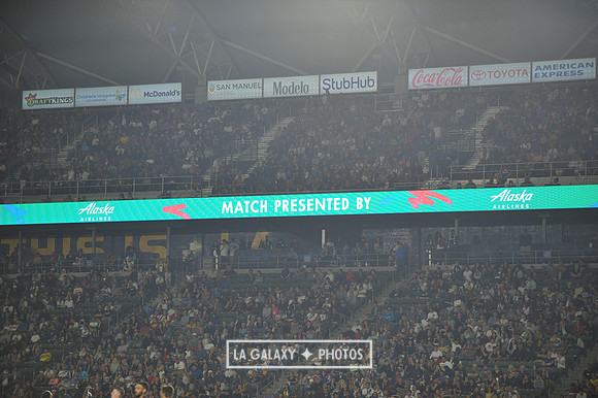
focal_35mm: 135
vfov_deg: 10.1
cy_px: 199
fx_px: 2241
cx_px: 299
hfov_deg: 15.2
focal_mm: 135
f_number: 2.8
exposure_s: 1/1000
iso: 1250
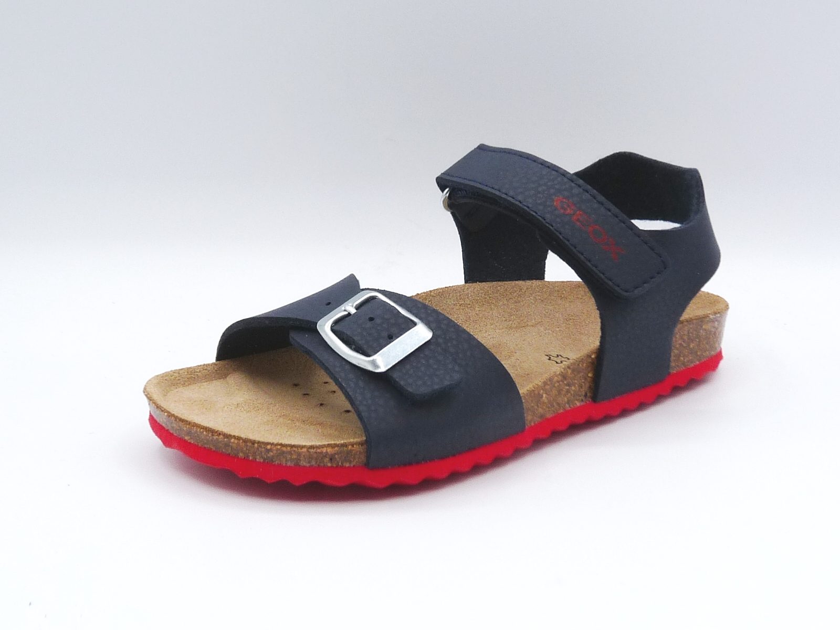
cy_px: 315
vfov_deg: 29.1
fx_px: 1213
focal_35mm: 50
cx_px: 420
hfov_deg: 38.2
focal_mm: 4.9
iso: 100
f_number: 4.5
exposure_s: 1/200
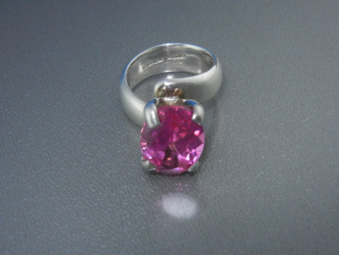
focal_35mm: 59
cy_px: 128
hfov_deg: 32.7
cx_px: 170
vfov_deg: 24.8
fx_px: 578
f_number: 8
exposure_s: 1/30
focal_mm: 10.6
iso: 800
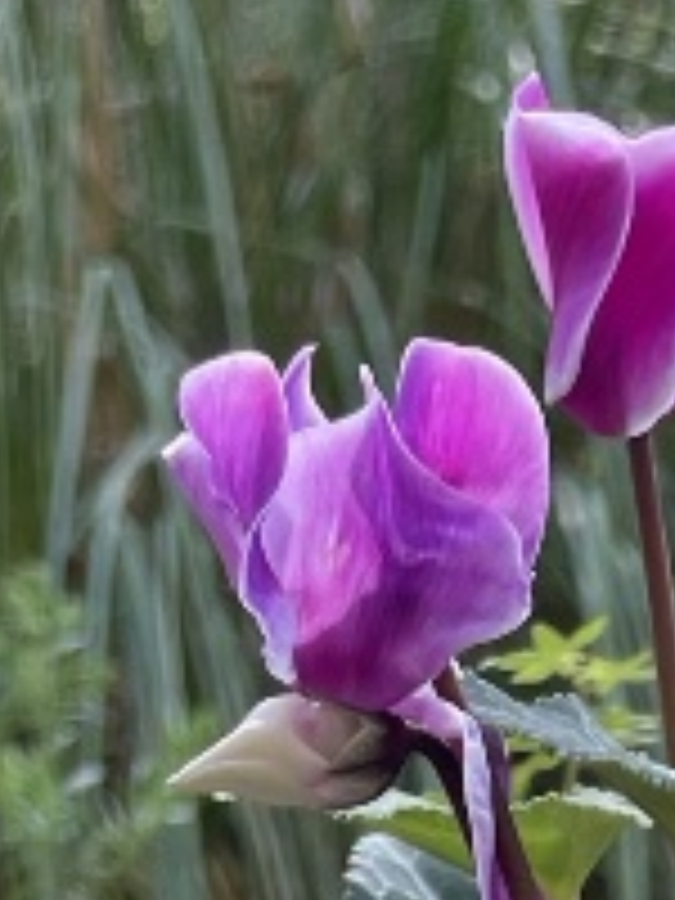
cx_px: 1008
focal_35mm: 156
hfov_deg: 9.3
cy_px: 2196
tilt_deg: -23.8
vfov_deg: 10.7
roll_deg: +2.7
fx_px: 4056
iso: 32
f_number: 1.6
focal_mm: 4.2
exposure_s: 1/307
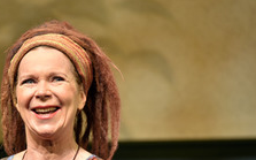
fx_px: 4315
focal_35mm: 619
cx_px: 49
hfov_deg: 3.4
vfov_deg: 2.1
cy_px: 172
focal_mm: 300
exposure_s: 1/160
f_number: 6.3
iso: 1000
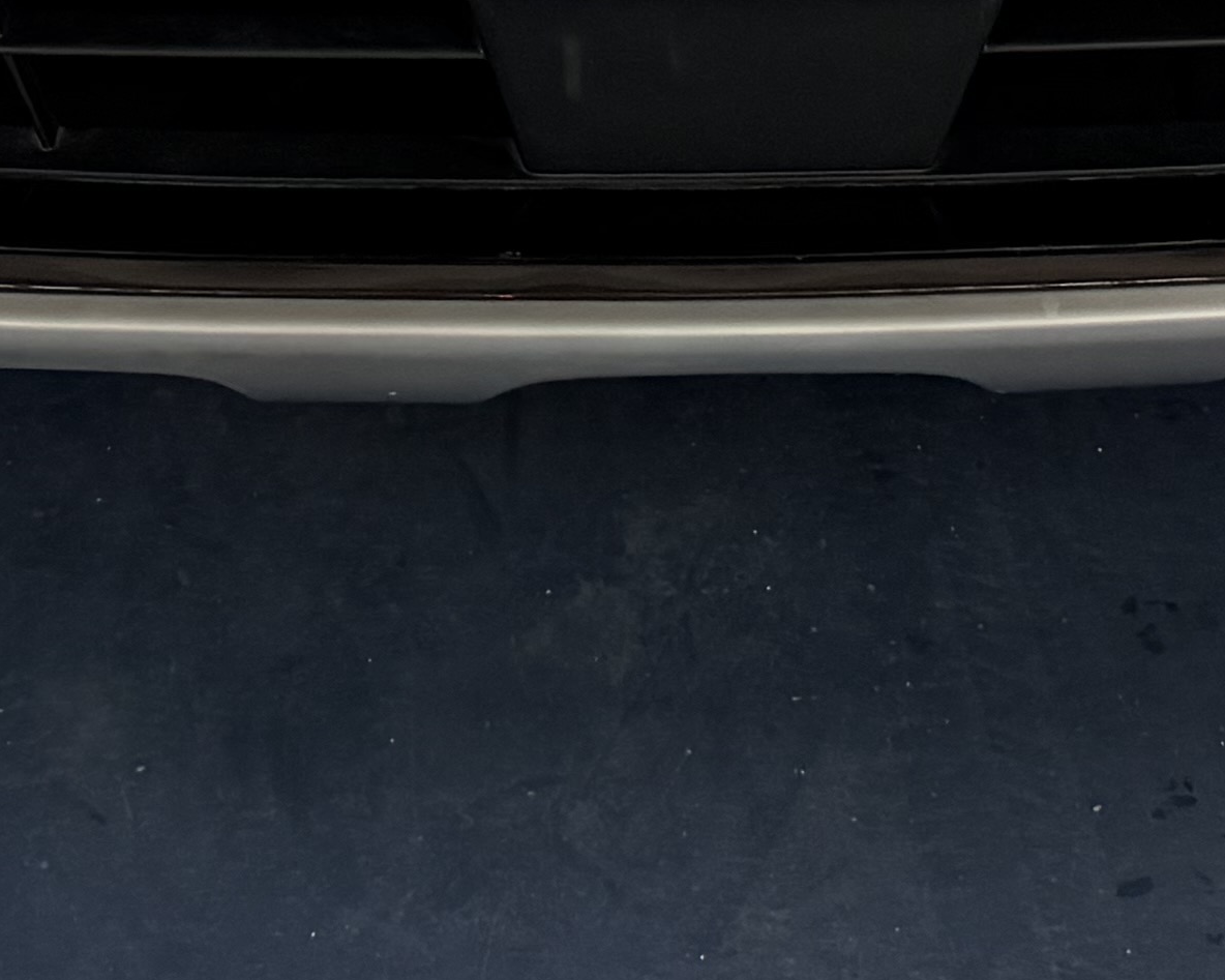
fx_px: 4097
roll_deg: +0.3
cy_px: -1036
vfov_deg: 12.0
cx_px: 554
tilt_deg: -13.0
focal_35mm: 113
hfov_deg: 17.0
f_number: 1.78
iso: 200
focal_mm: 6.76
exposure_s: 1/60
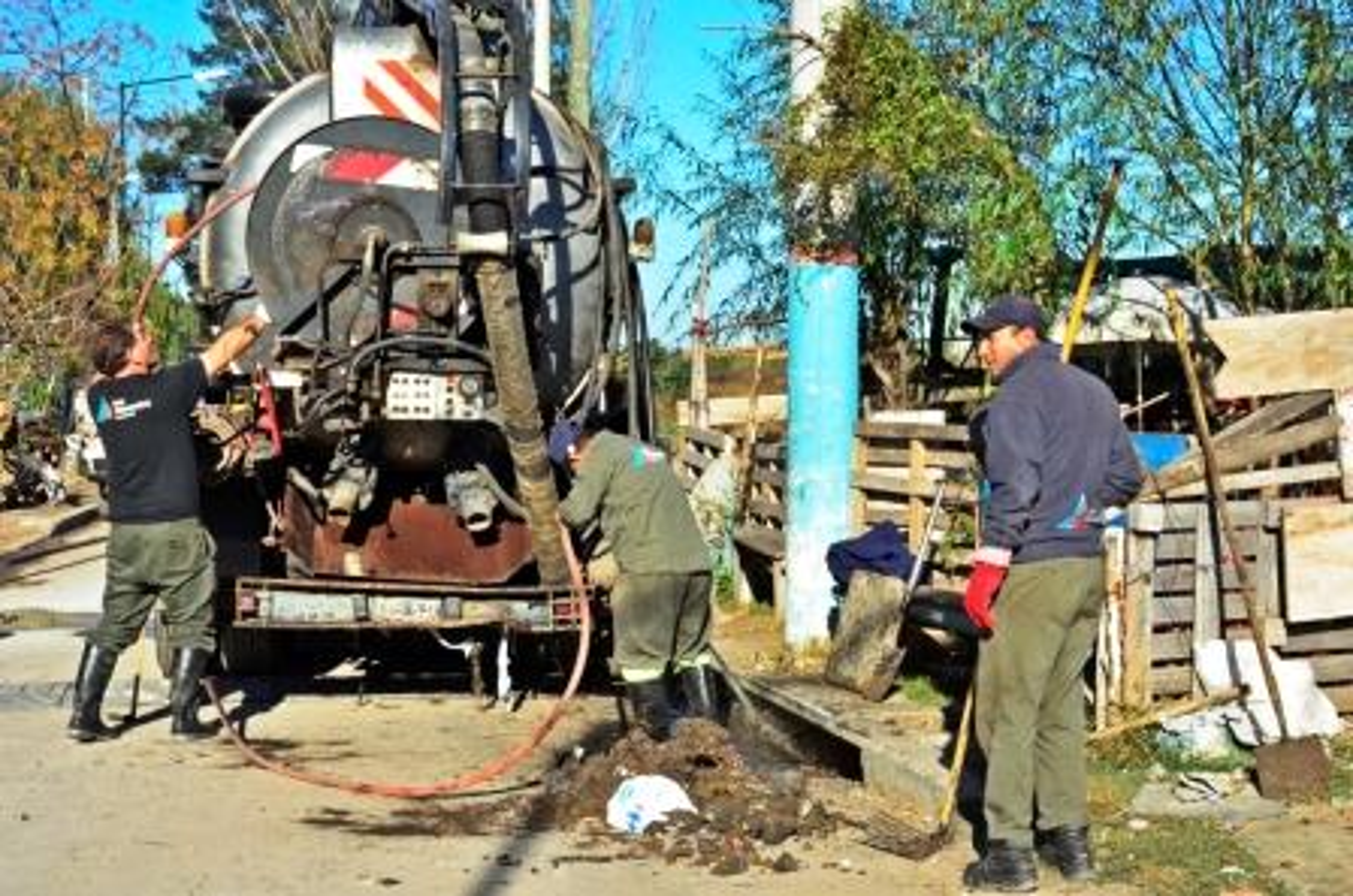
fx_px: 2251
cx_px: 676
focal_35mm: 60
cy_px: 448
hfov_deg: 33.5
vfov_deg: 22.5
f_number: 22
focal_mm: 40
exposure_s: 1/100
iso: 800
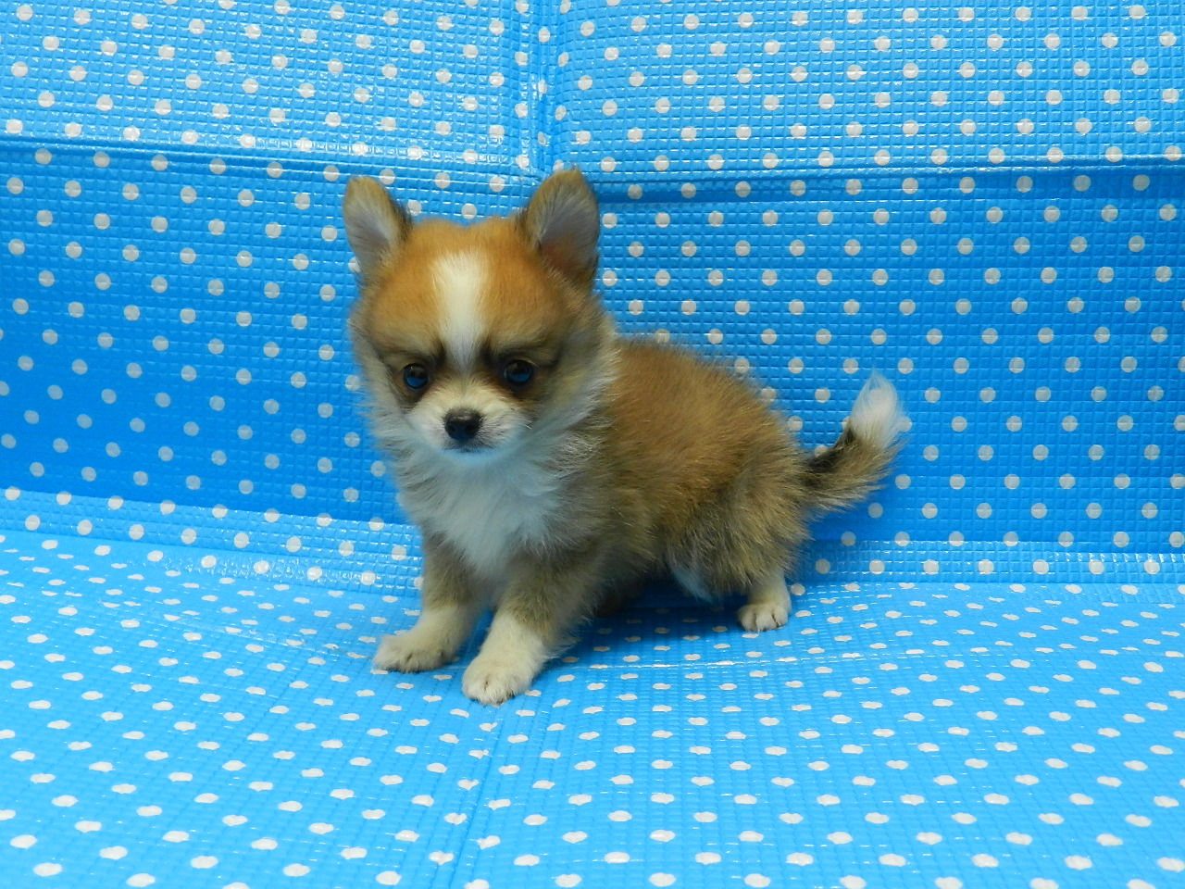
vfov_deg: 37.7
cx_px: 592
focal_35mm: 38
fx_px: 1301
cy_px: 444
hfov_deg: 49.0
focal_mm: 6.7
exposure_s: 1/25
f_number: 4
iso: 400
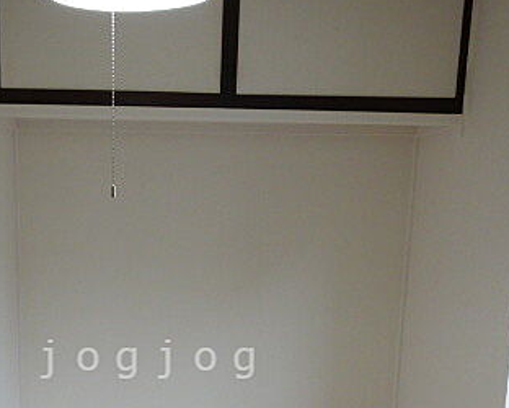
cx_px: 152
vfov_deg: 30.3
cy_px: 359
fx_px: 724
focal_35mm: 48
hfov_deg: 38.1
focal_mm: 4.3
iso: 180
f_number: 2.8
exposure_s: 1/30
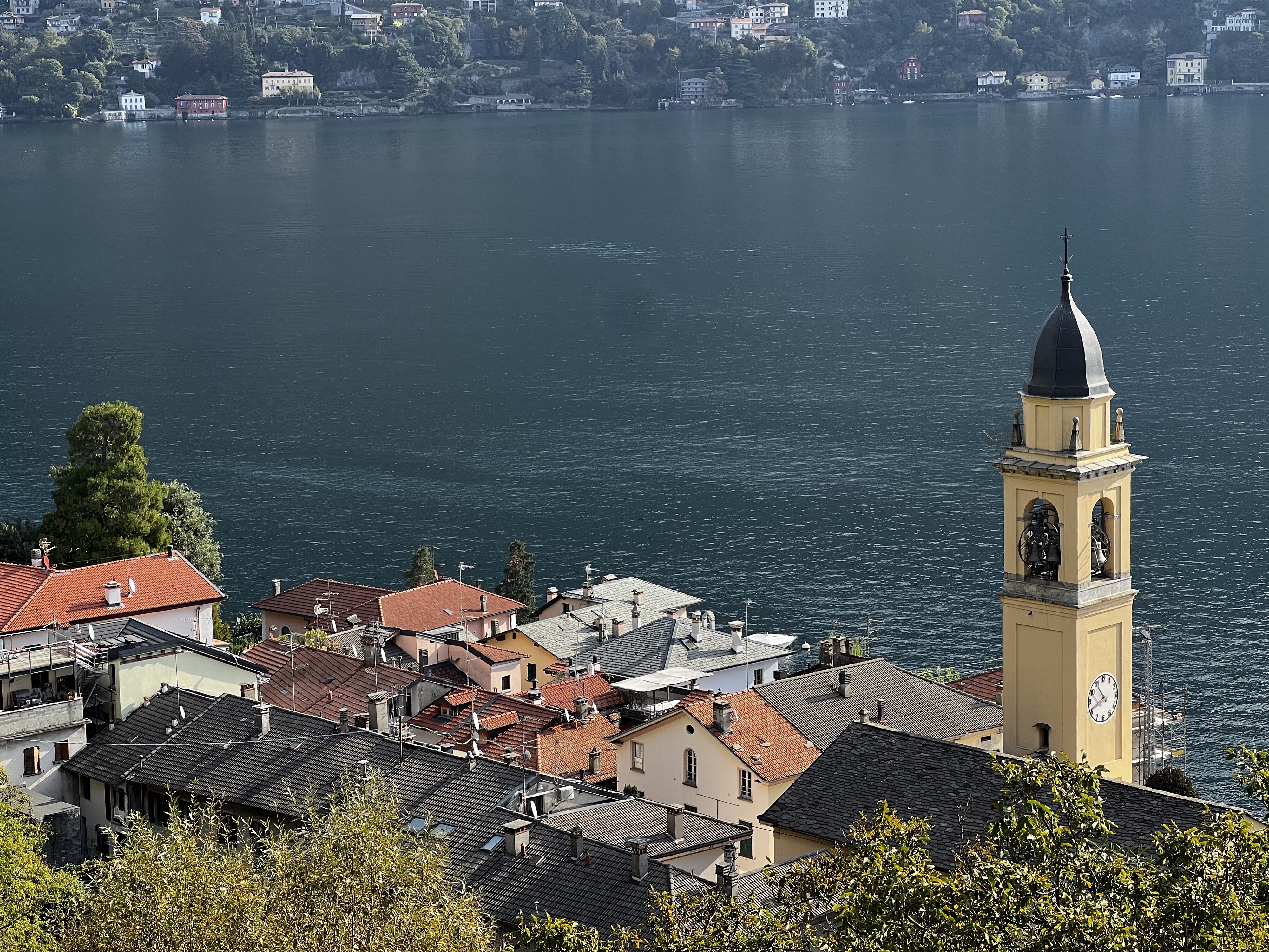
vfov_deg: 19.1
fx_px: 2823
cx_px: 634
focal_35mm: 77
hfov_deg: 25.3
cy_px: 476
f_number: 2.8
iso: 32
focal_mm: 9
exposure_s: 1/196
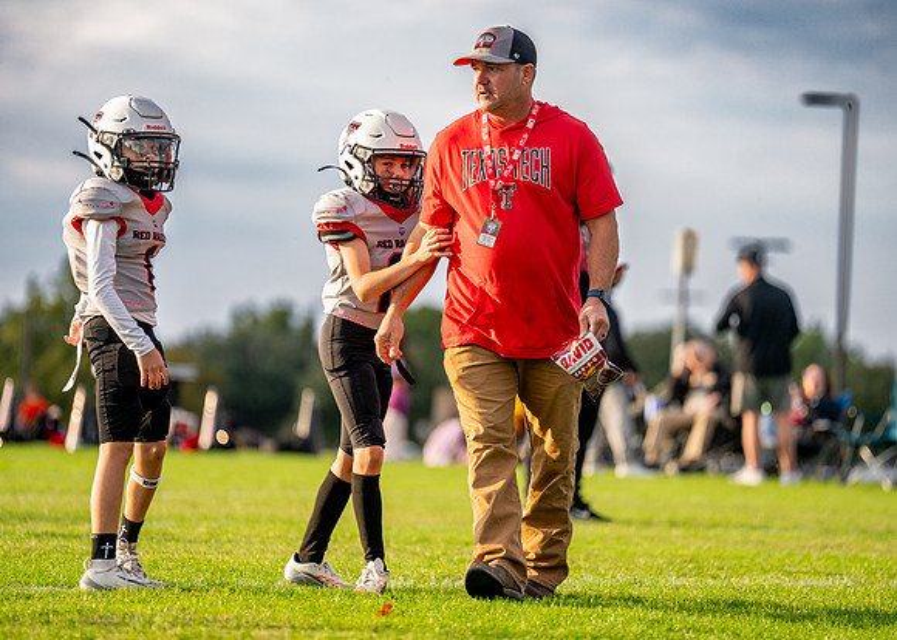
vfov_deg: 6.8
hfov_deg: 9.5
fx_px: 5376
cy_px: 326
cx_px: 450
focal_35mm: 211
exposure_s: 1/2000
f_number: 2.8
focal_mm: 191
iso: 400
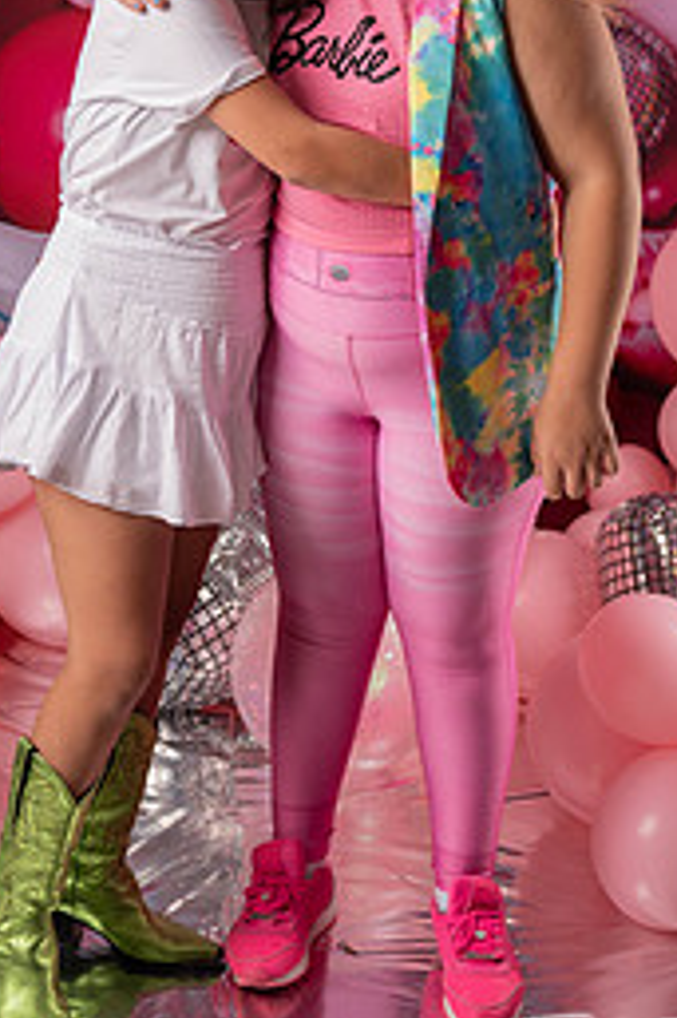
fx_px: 1977
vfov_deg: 28.6
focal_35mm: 70
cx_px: 313
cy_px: 325
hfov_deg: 19.4
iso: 125
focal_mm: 40
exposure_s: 1/160
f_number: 4
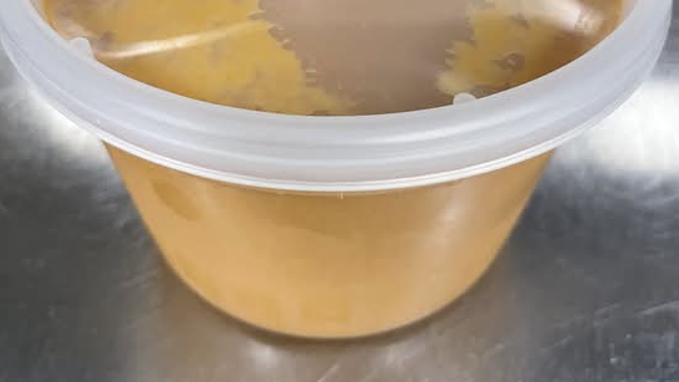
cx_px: 340
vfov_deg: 30.2
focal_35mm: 38
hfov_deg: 52.8
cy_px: 58
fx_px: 684
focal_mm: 4.2
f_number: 1.6
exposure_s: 1/60
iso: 400
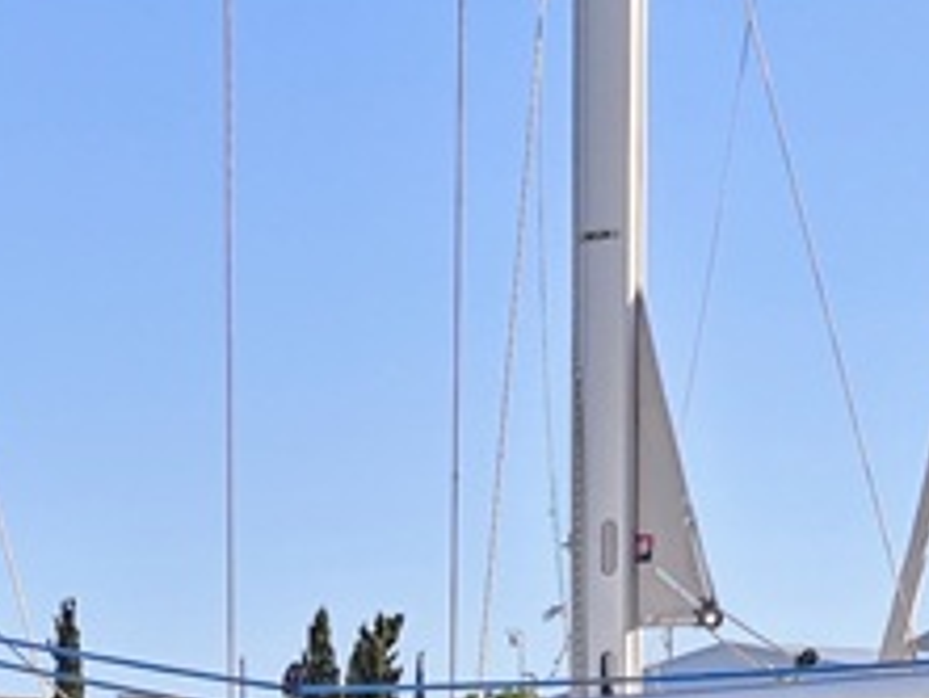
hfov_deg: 14.8
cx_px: 374
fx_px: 3571
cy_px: 1400
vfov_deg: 10.3
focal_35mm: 133
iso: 50
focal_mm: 6.55
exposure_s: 1/2805
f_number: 1.6
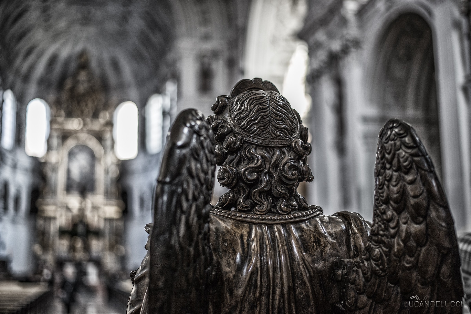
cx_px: 236
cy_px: 157
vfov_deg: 27.0
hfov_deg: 39.6
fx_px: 654
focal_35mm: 50
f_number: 1.8
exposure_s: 1/100
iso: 400
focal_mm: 50
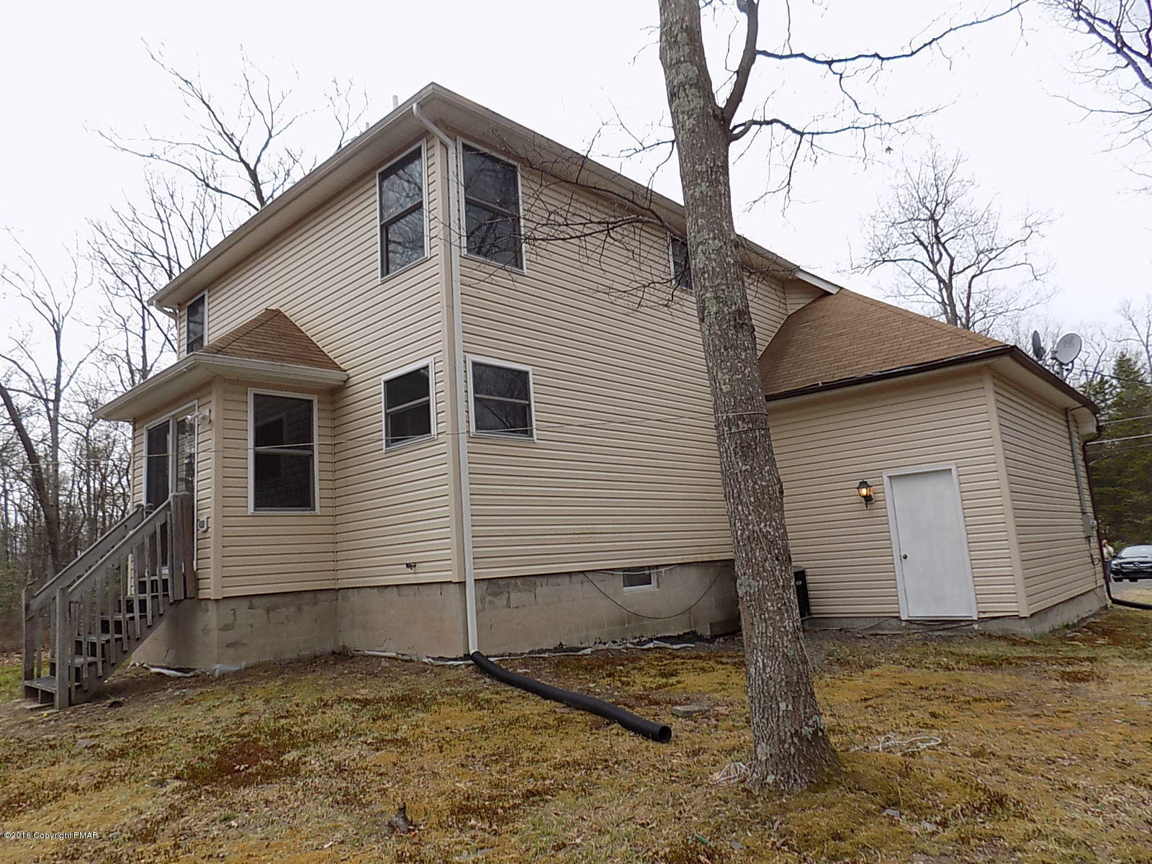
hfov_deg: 73.9
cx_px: 576
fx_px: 765
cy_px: 432
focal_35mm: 23
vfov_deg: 58.9
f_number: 3.1
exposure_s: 1/320
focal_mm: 4
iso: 80
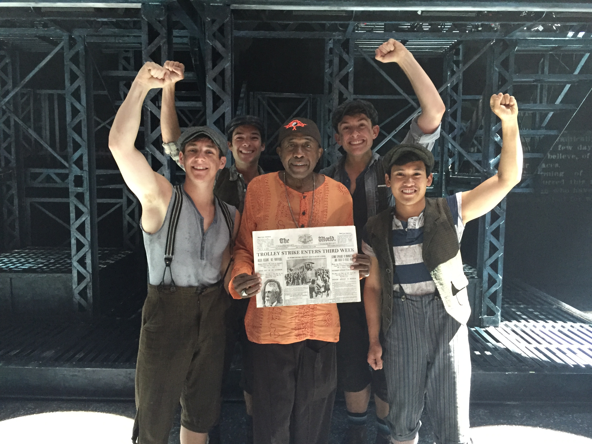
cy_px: 222
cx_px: 296
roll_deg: +0.1
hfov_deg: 61.7
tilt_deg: -6.0
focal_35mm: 29
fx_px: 496
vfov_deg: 48.2
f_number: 2.2
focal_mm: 4.15
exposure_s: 1/15
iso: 250
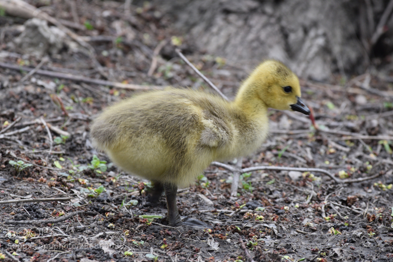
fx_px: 5053
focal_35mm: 463
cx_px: 194
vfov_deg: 3.0
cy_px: 131
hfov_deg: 4.5
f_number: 8
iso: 400
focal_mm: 300
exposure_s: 1/125
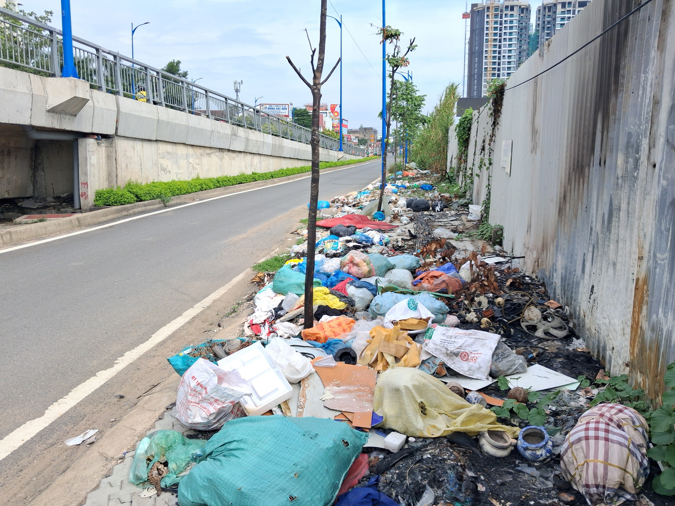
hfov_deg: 65.3
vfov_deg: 51.4
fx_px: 526
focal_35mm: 27
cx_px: 338
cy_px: 253
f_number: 1.8
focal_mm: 4
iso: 20
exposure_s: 1/303
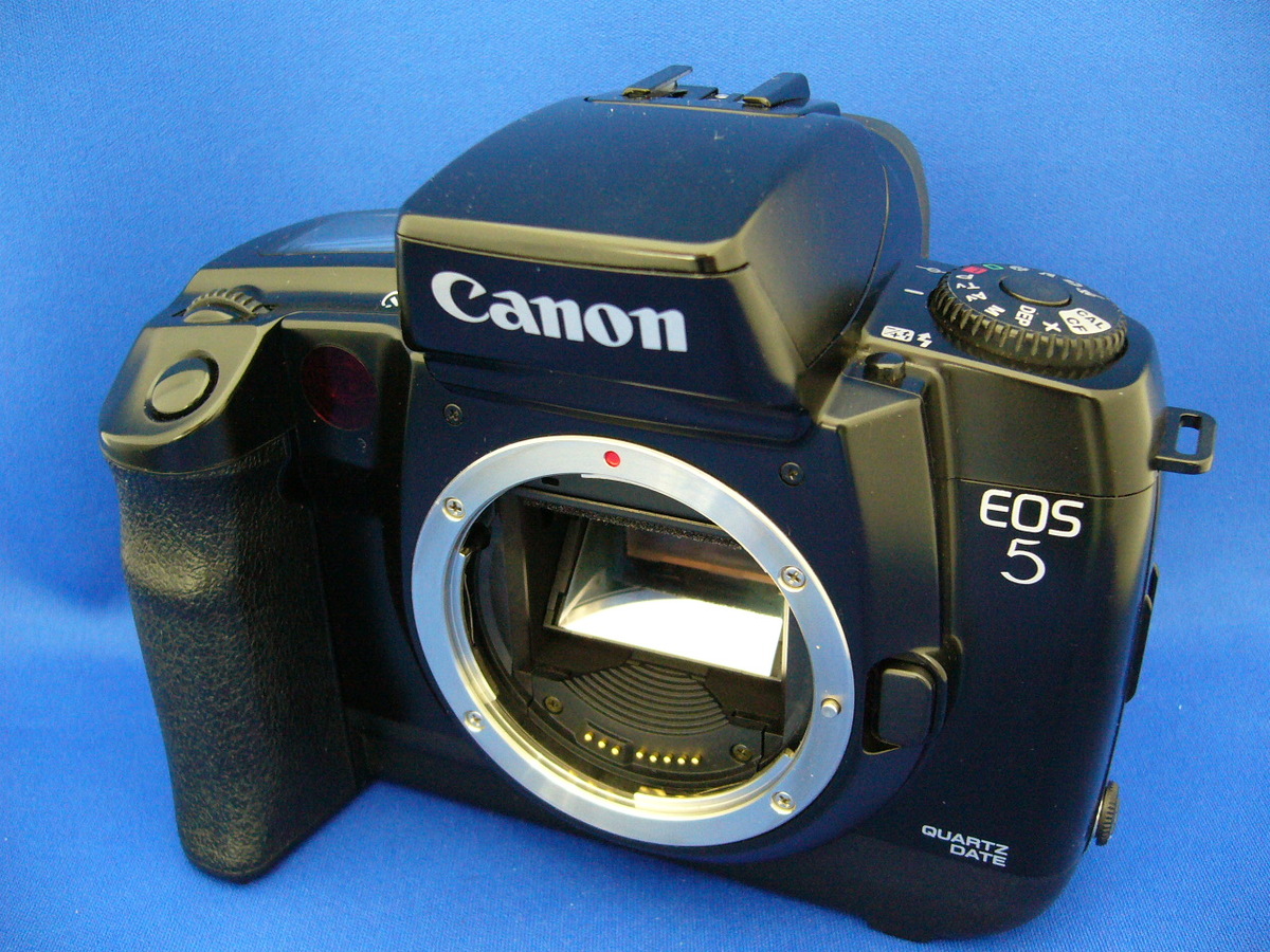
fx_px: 1284
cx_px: 635
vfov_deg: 40.7
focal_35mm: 35
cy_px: 476
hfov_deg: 52.6
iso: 200
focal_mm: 5.8
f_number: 2.8
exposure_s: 1/8
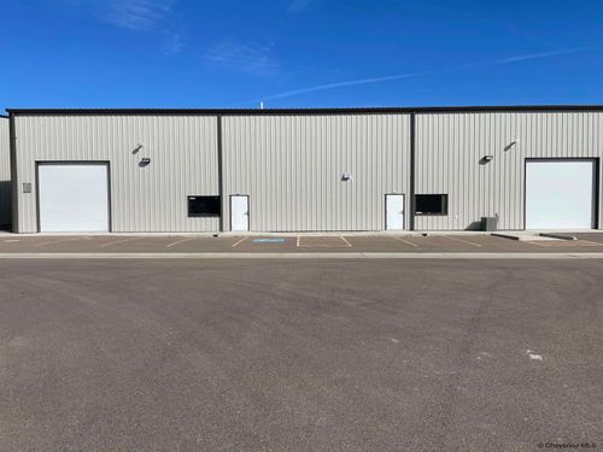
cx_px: 302
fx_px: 453
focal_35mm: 26
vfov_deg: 53.1
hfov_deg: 67.3
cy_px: 226
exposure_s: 1/5814
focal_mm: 4.2
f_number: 1.6
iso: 32
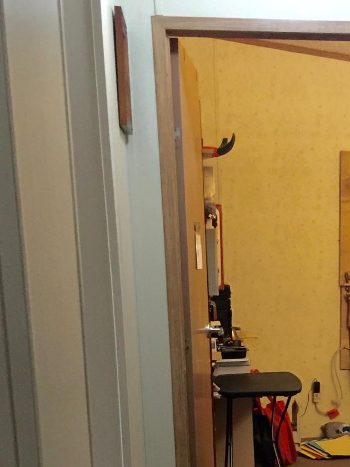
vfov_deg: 26.7
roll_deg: +0.9
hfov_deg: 20.6
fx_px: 931
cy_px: 460
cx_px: 348
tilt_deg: -13.1
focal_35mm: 69
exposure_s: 1/10
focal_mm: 4.15
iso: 125
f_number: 2.2
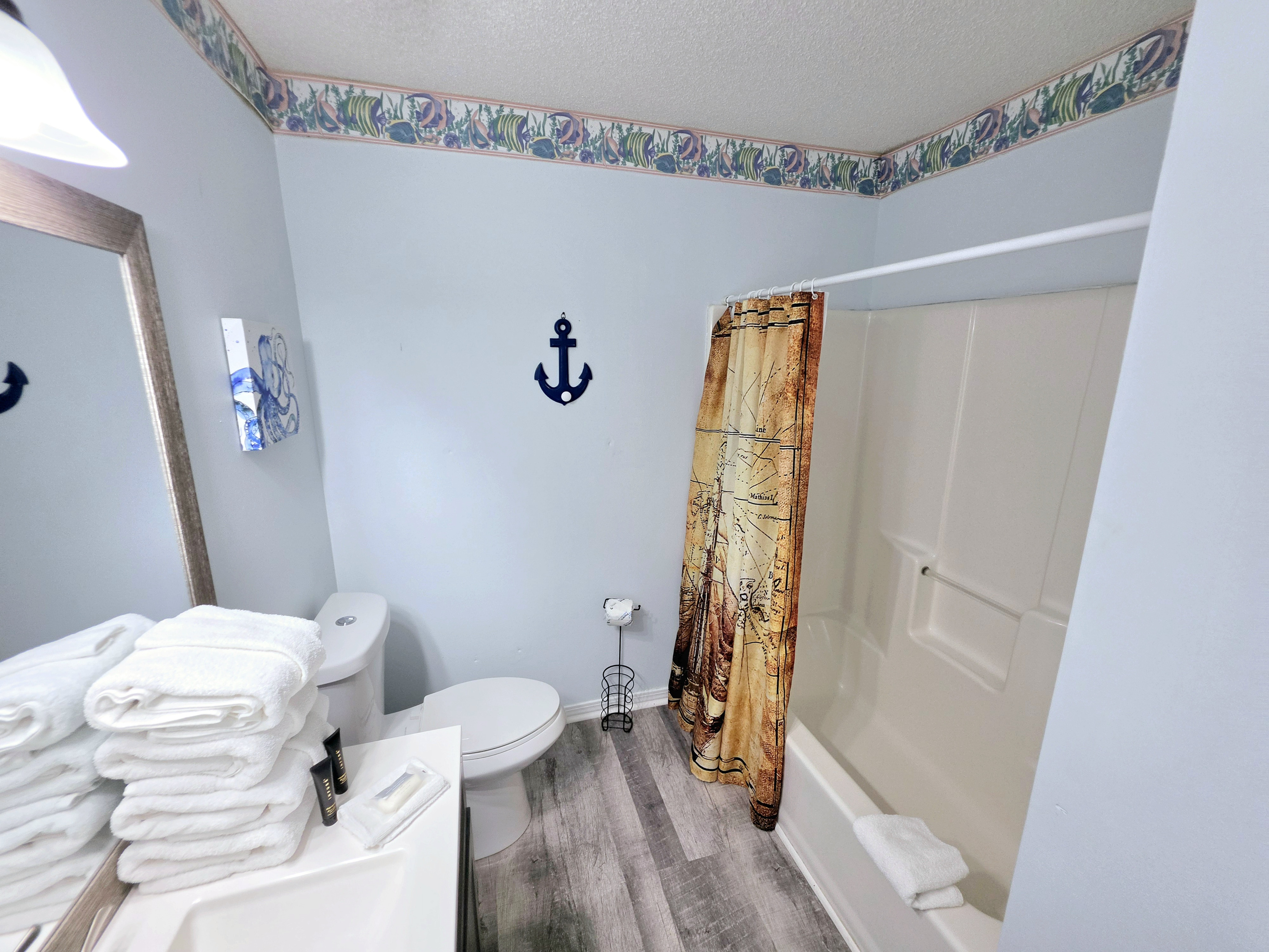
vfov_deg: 89.9
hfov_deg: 106.2
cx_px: 634
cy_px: 476
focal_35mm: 13
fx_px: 477
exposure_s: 1/120
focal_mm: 2.2
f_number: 1.9
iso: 100
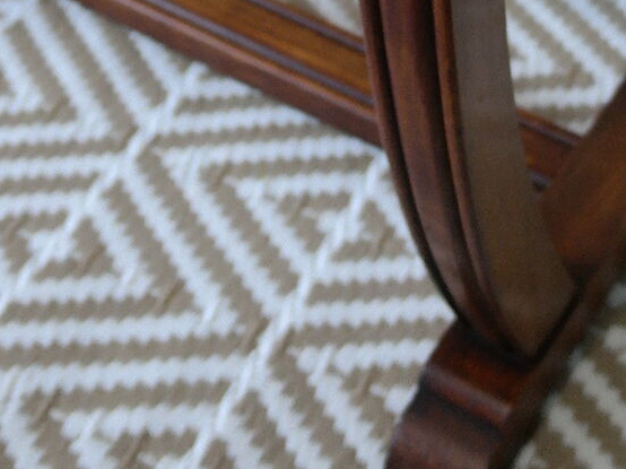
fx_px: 1627
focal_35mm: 90
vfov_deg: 14.2
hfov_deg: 21.7
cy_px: -411
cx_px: 435
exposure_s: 1/40
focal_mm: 20
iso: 800
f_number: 3.5
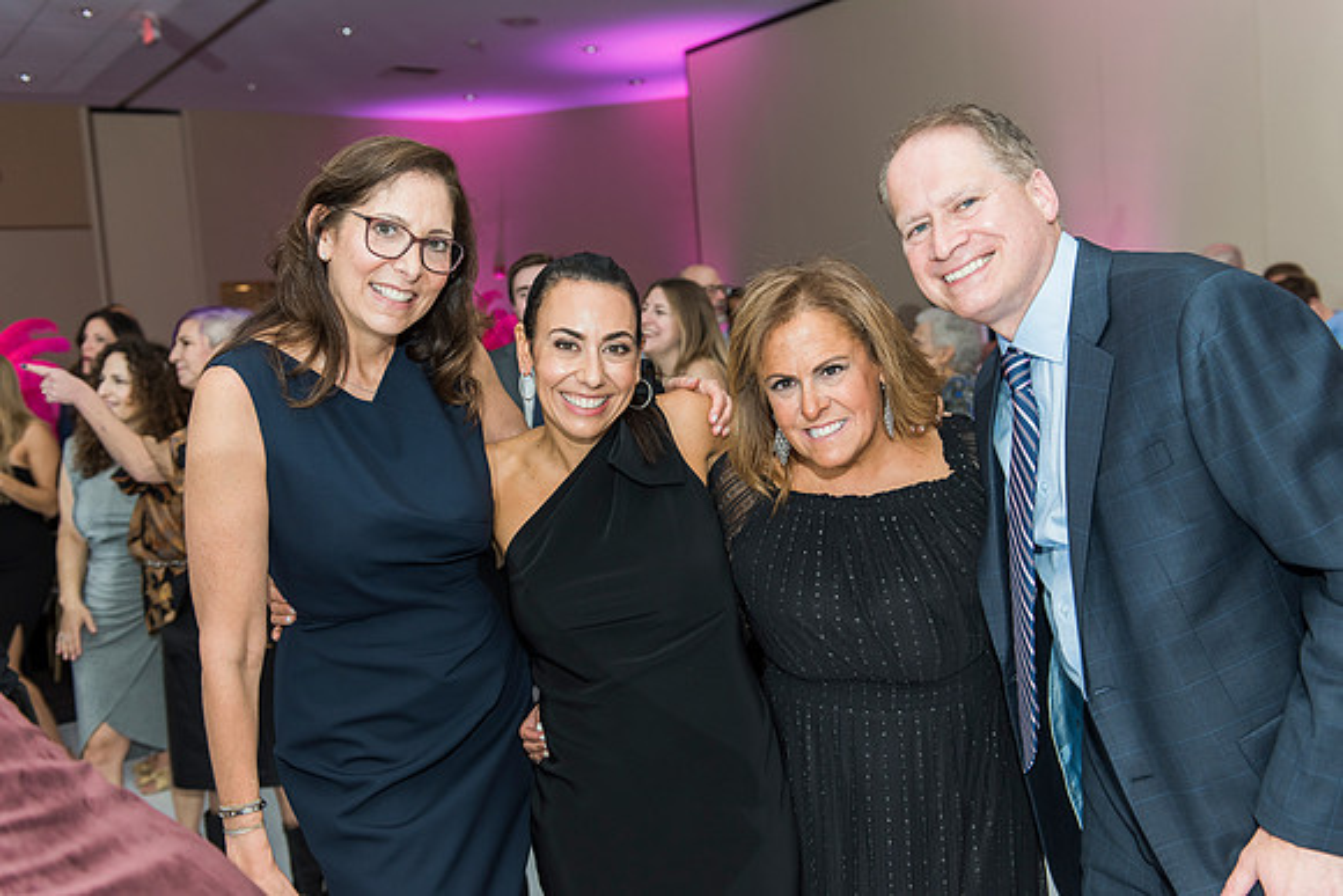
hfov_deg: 53.1
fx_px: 1343
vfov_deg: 36.9
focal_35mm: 36
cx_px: 672
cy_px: 448
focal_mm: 36
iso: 1000
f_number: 3.5
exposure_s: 1/100
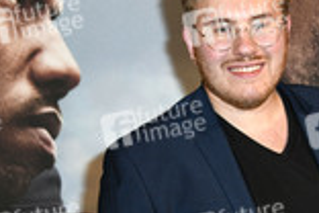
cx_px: 181
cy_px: 176
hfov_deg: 12.9
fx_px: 1409
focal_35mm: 159
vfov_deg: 8.6
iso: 500
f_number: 6.3
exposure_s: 1/125
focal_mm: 55
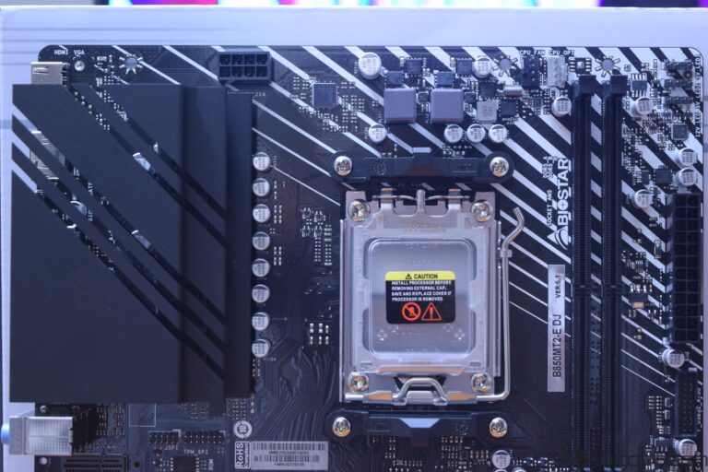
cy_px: 236
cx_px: 354
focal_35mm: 82
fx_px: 1622
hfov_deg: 24.6
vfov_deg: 16.6
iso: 1600
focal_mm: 55
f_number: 5.6
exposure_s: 1/8
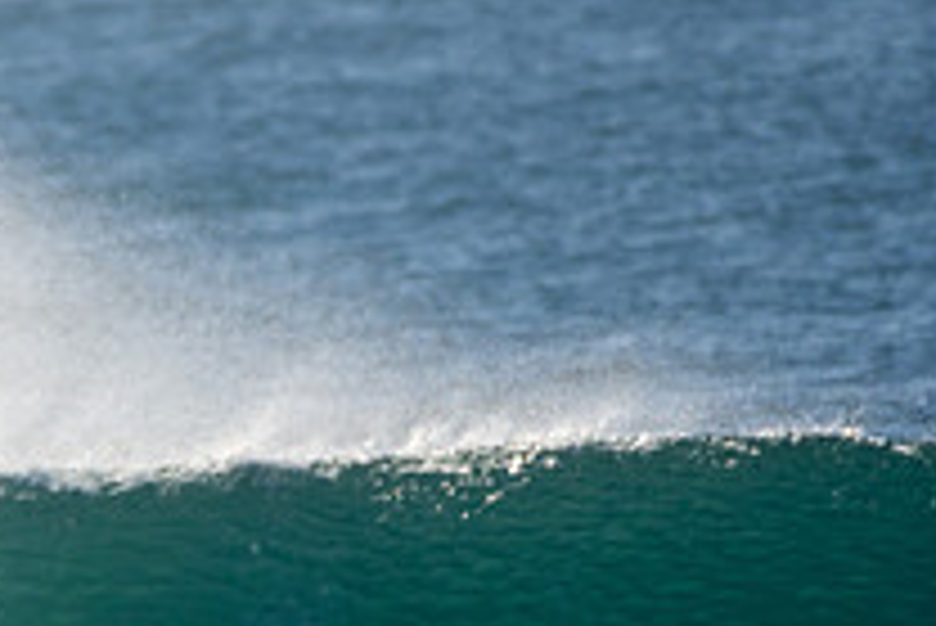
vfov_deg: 0.7
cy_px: 705
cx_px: -274
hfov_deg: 1.0
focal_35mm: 2088
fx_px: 54324
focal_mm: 500
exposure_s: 1/1250
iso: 200
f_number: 5.6
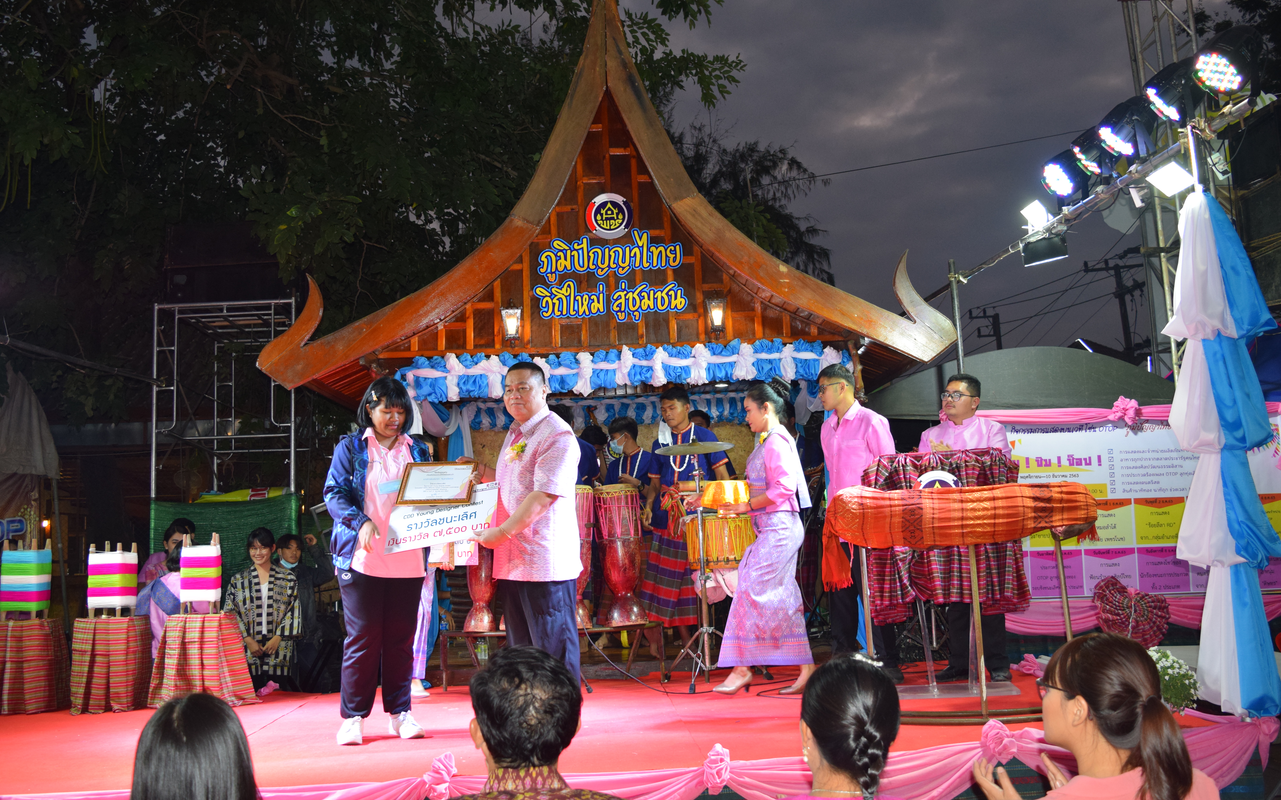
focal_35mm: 34
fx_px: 1187
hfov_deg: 56.7
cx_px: 642
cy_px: 379
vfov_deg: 37.3
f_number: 5
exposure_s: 1/100
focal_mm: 22
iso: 800
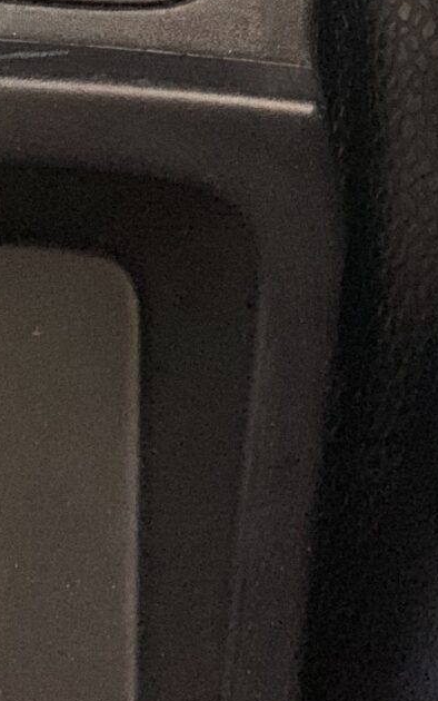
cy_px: -458
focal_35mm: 112
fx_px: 2138
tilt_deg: -69.7
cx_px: 344
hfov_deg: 11.7
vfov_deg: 16.4
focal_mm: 4.25
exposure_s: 1/30
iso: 500
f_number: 1.8
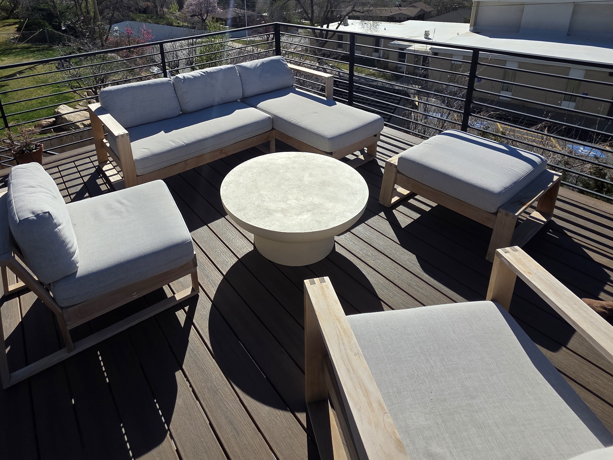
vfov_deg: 62.3
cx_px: 252
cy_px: 117
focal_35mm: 20
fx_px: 354
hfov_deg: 81.0
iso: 40
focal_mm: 2.2
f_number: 1.9
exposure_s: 1/3418
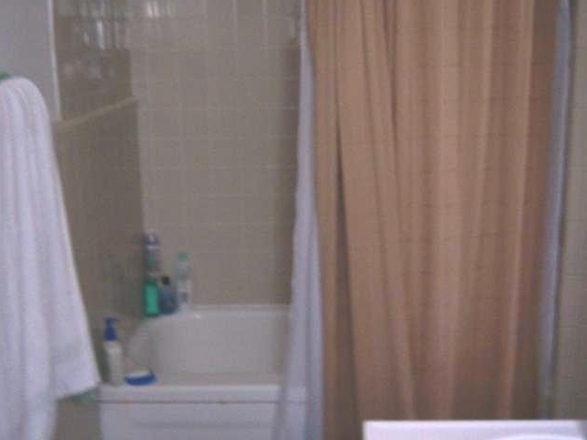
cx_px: 298
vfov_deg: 31.5
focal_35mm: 46
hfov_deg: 41.2
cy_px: 227
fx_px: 780
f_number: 2.8
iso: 160
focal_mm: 7.5
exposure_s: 1/8
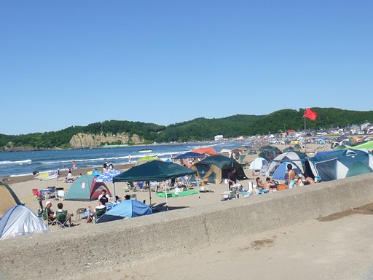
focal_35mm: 35
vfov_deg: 40.7
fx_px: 377
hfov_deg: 52.6
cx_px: 186
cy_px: 140
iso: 100
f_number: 5.6
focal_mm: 6.3
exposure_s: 1/400
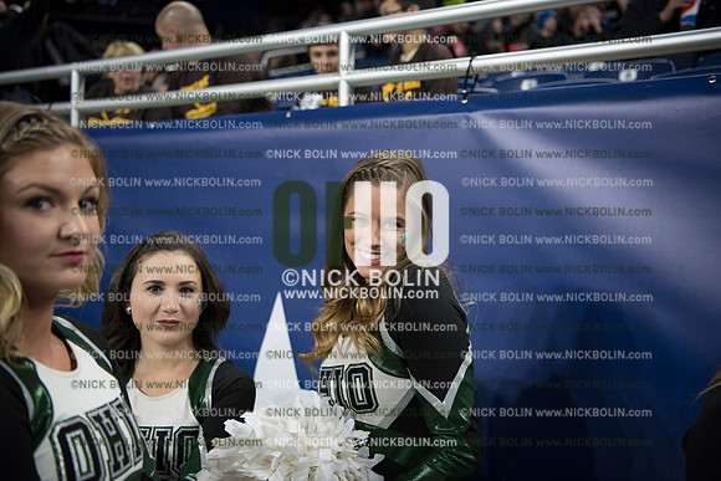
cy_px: 240
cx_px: 360
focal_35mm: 42
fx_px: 841
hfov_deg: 46.4
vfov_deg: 31.9
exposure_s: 1/800
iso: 1250
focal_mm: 42
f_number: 2.8
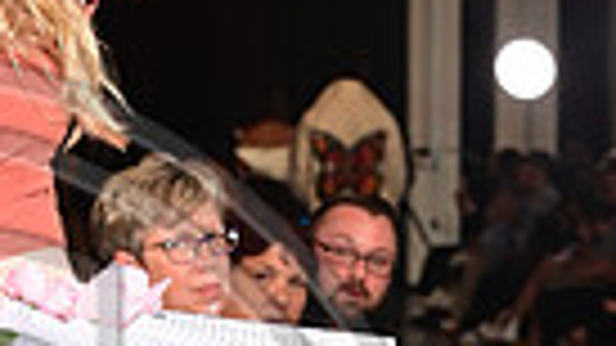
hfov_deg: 6.9
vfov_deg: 3.9
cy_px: 629
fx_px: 5063
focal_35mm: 310
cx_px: -130
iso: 1000
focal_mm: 70
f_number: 6.3
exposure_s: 1/125
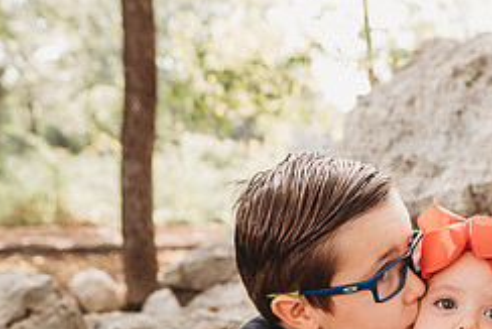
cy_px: 374
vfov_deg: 22.3
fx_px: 779
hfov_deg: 33.3
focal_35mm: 57
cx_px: 438
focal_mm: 24
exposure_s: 1/125
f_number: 3.2
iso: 200
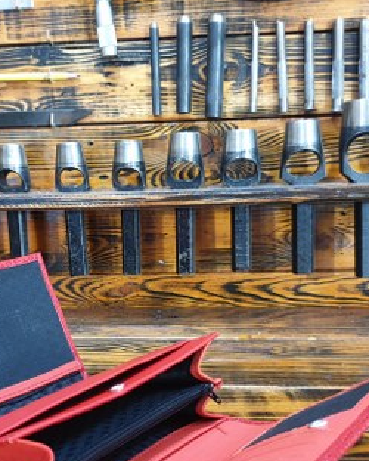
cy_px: 318
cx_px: 120
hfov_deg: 28.9
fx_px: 709
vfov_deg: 35.5
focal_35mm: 52
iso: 320
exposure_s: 1/50
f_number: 1.5
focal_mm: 4.3
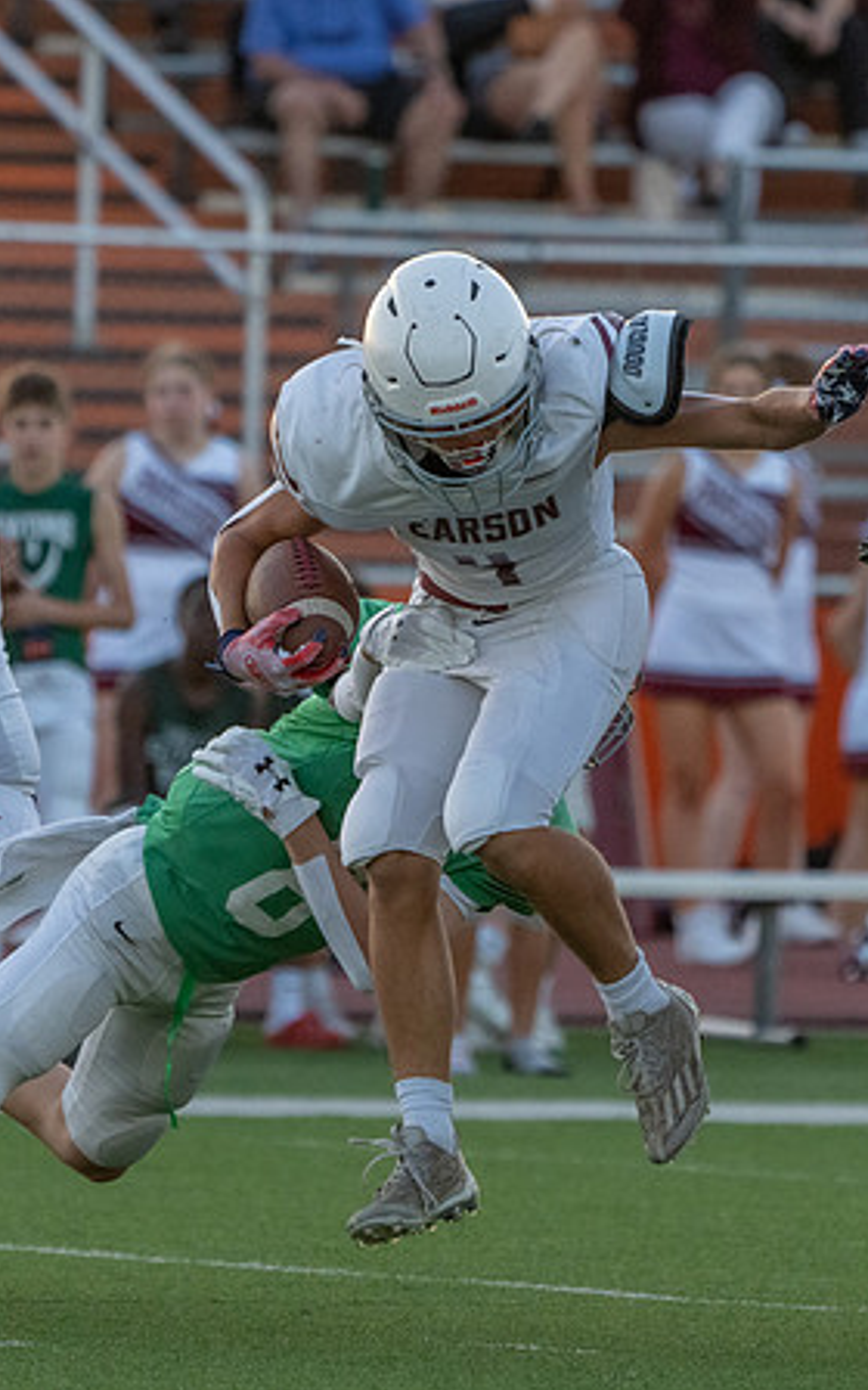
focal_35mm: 683
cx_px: 534
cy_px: 782
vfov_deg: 3.1
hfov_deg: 1.9
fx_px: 25851
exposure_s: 1/1250
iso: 2500
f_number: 5.6
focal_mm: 318
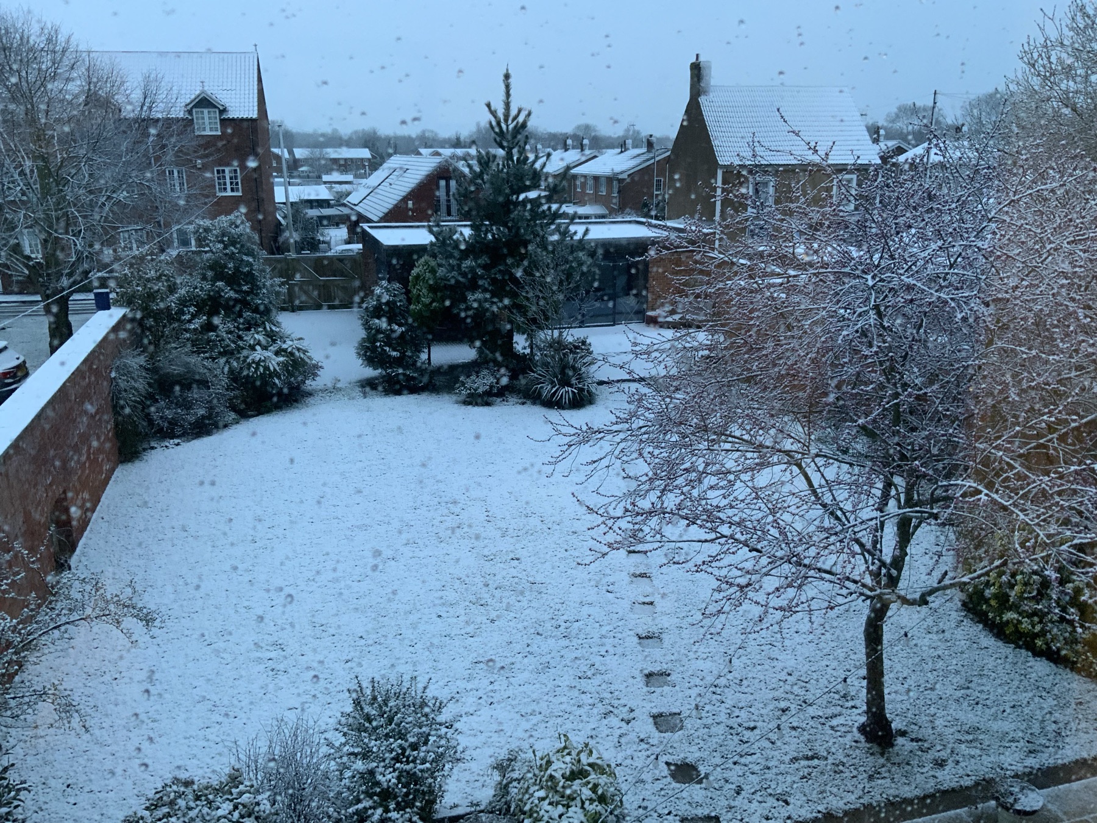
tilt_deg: -15.5
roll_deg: -0.3
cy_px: 412
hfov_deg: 61.7
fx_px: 919
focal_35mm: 29
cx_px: 548
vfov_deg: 48.2
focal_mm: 3
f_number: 1.8
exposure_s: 1/50
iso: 125
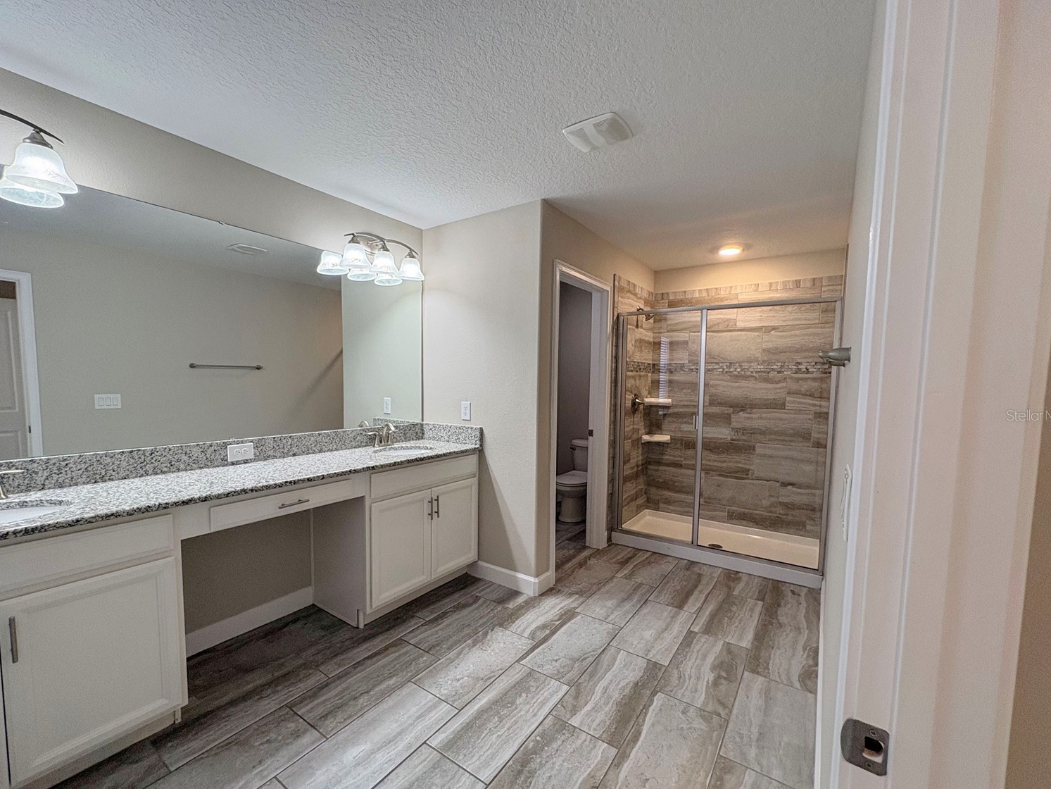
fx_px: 455
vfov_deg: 81.7
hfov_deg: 98.1
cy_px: 415
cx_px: 510
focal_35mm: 15
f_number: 2.2
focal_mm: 2.22
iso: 200
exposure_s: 1/120
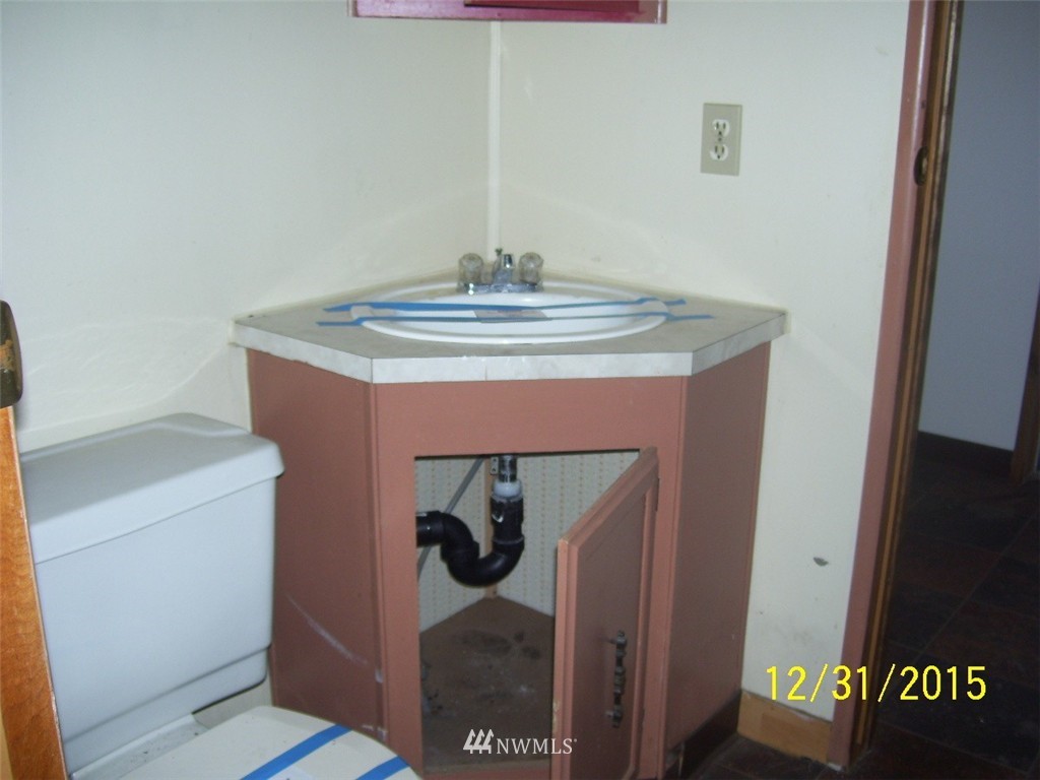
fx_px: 1082
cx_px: 520
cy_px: 390
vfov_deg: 39.7
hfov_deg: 51.4
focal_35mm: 36
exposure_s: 1/60
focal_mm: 6
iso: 80
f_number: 2.7
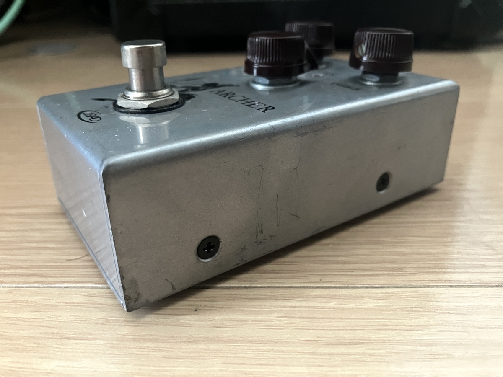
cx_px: 252
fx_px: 407
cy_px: 188
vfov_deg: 49.7
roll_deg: +0.6
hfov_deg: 63.4
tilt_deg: -26.0
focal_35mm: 28
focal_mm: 3.99
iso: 640
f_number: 1.8
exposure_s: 1/30
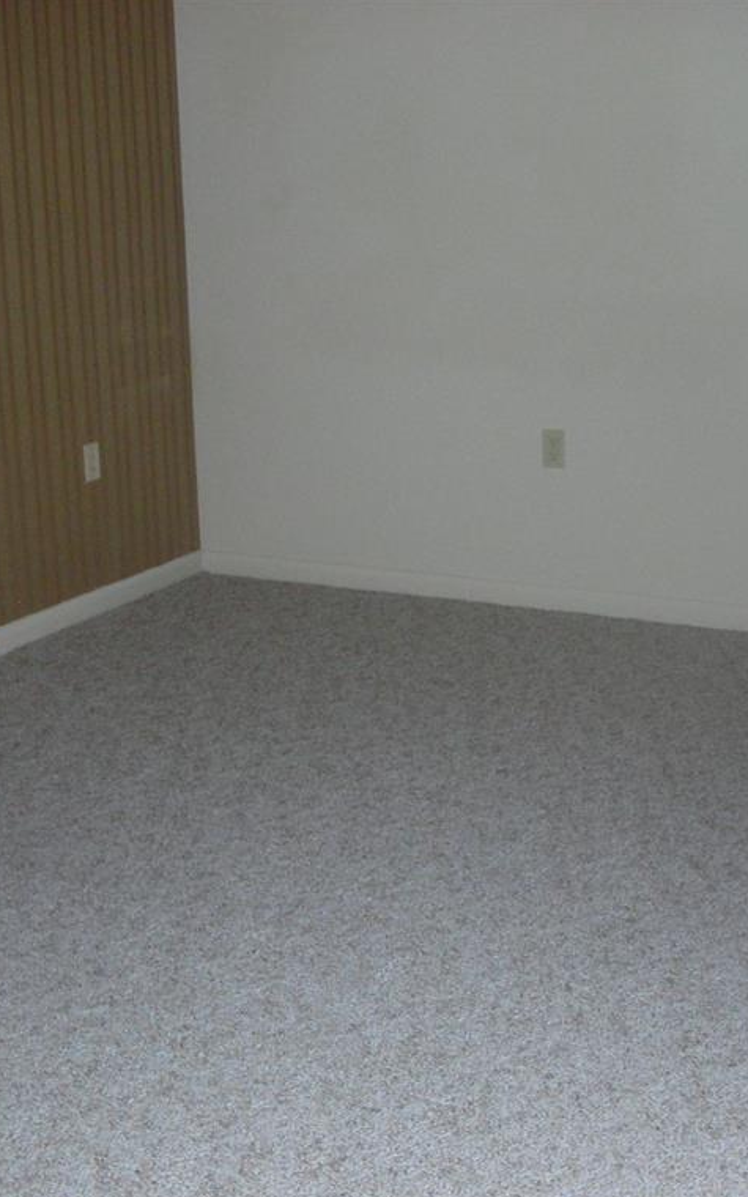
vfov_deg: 40.3
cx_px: 335
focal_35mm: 50
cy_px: 603
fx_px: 1631
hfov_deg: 25.8
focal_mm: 5.8
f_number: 3
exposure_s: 1/60.1
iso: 200
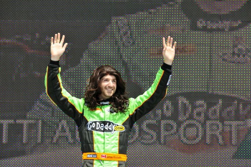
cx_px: 126
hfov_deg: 6.9
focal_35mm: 300
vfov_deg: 4.6
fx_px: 2090
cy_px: 84
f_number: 10
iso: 400
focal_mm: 200
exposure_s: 1/400
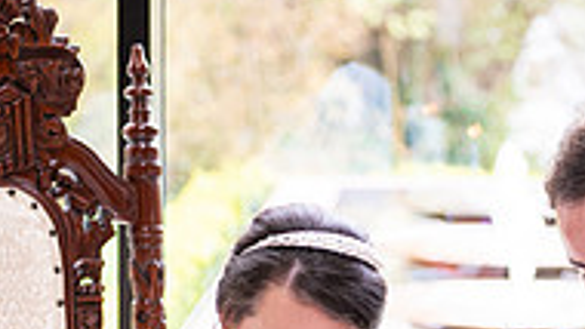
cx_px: 468
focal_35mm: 224
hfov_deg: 9.6
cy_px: 352
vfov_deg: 5.4
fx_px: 3476
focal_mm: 70
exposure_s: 1/200
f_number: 3.5
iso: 500
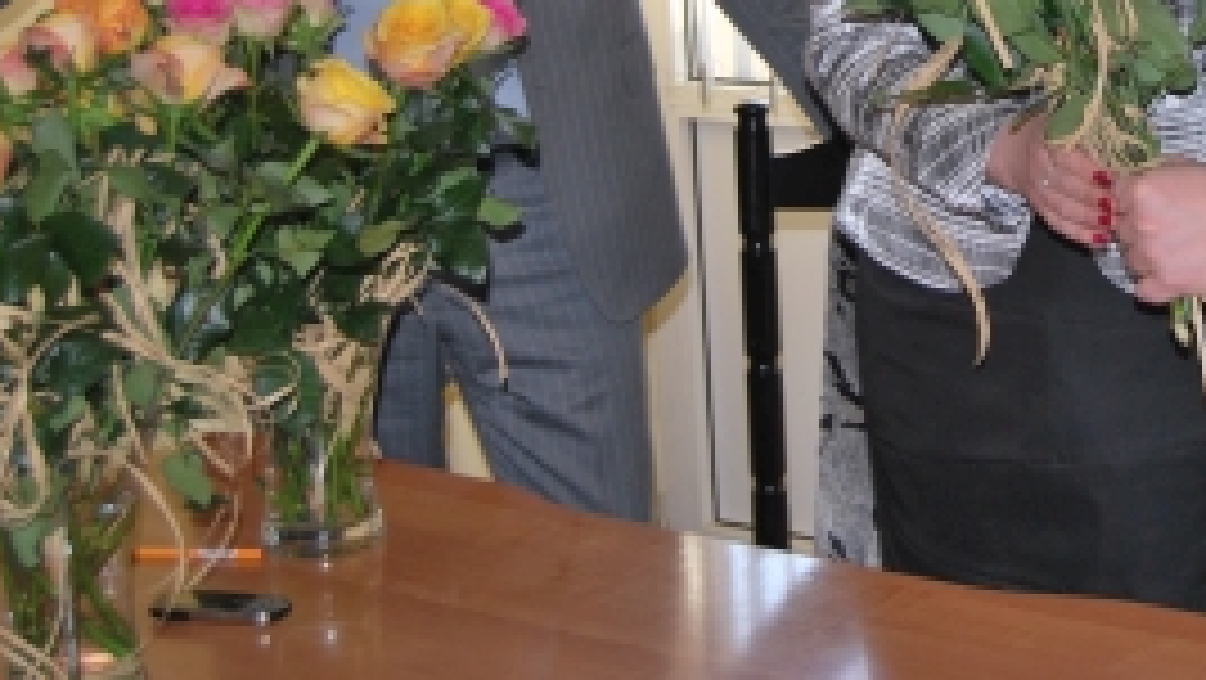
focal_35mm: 91
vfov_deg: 13.1
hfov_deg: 22.9
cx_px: 1058
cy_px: -29
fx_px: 2910
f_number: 4.5
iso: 200
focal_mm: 31
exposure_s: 1/60
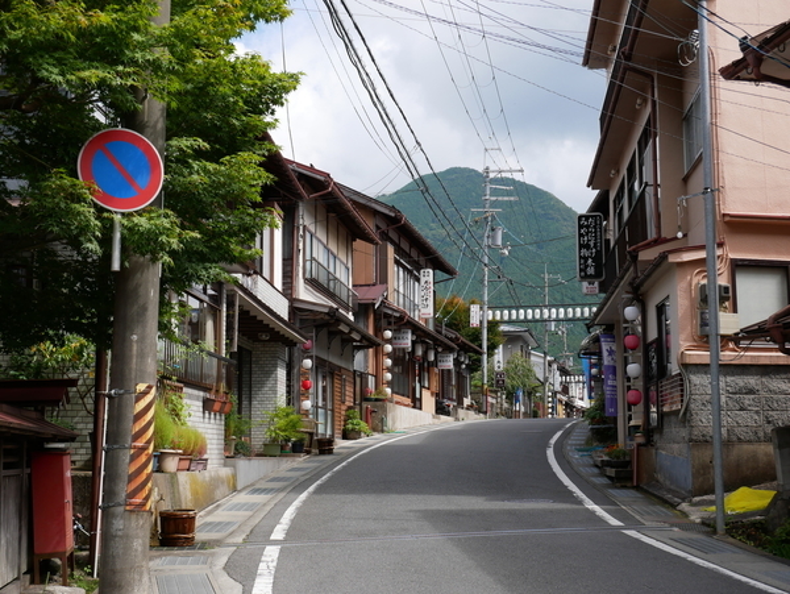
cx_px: 395
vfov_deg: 31.6
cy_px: 297
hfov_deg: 41.2
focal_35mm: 46
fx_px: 1051
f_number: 7.1
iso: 200
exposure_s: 1/250
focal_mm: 23
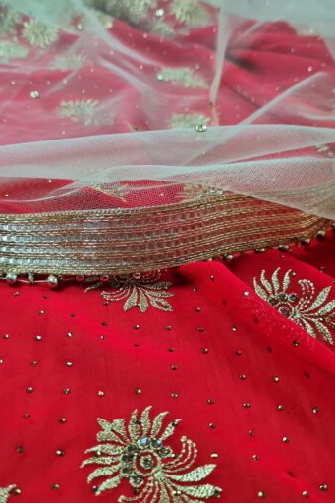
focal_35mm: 37
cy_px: 252
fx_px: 517
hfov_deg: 35.8
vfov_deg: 51.9
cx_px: 134
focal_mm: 5.4
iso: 200
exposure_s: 1/120
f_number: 1.8
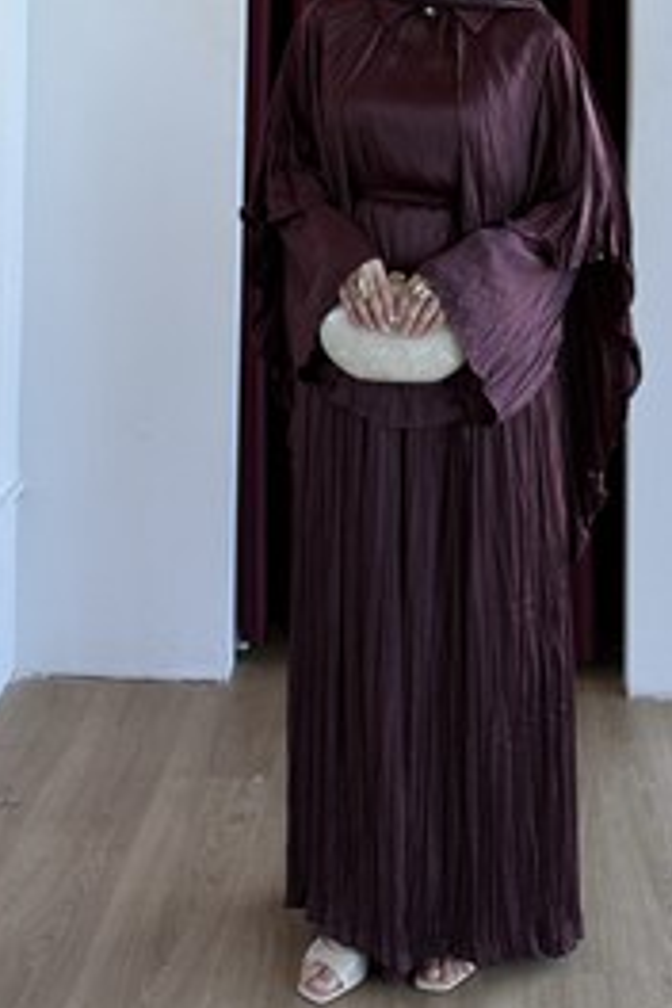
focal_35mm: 39
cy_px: 258
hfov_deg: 34.0
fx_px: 1092
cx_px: 431
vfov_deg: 47.8
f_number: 1.78
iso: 125
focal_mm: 6.76
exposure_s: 1/121
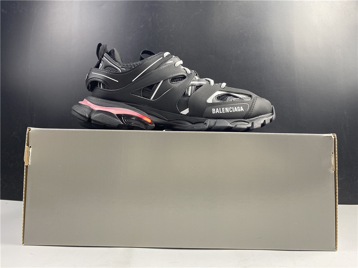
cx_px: 179
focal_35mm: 26
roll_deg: +0.1
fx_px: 269
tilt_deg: +6.4
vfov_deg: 53.1
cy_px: 134
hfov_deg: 67.3
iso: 100
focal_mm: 4.25
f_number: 1.8
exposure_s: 1/50
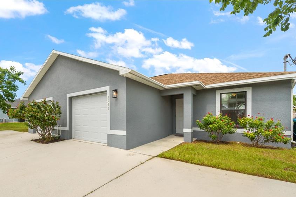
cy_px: 119
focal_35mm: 17
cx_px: 118
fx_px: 140
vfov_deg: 69.6
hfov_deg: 92.0
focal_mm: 14
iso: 250
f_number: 22
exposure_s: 1/125
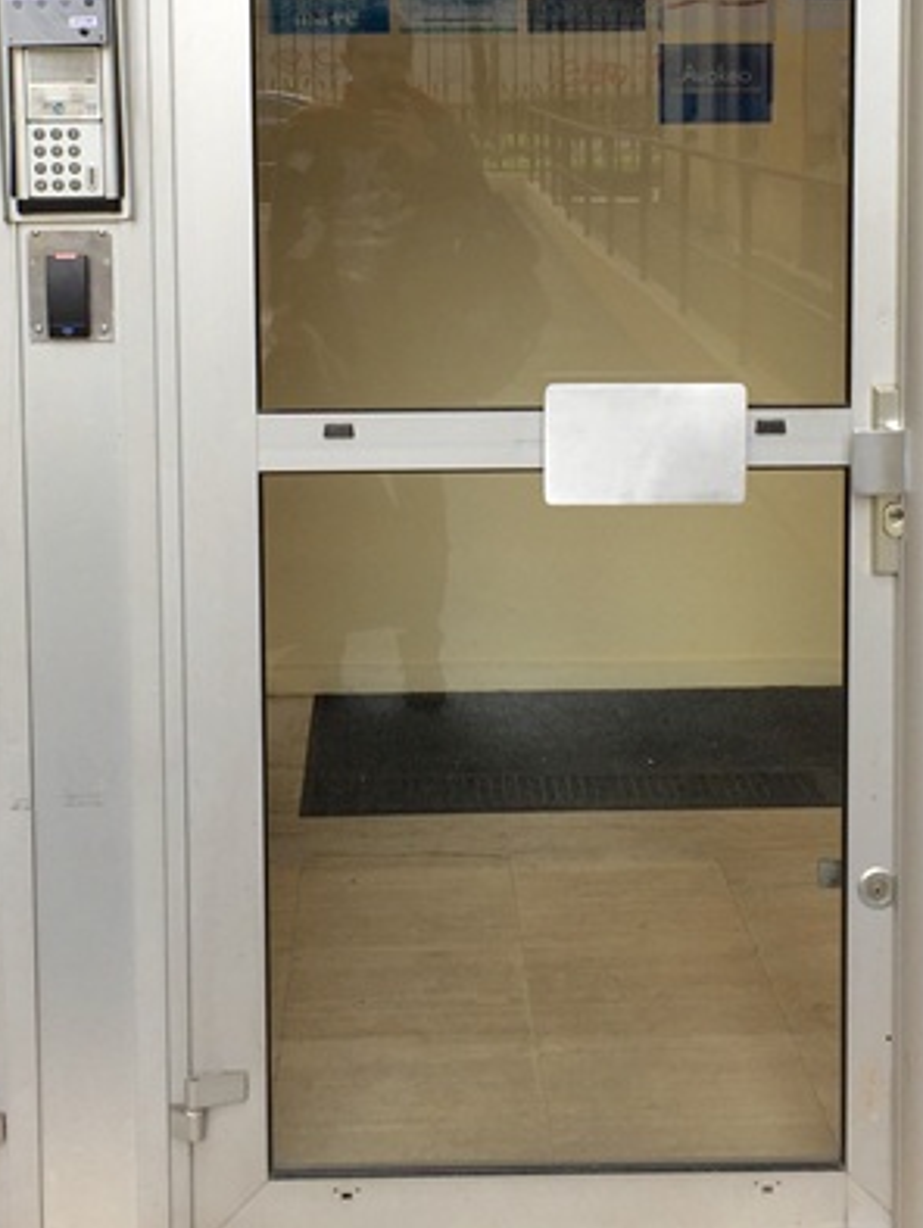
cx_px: 458
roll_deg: -0.1
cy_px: 309
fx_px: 2131
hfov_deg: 24.4
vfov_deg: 31.6
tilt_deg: -5.6
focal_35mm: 60
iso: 32
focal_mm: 4.15
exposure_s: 1/119
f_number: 2.2
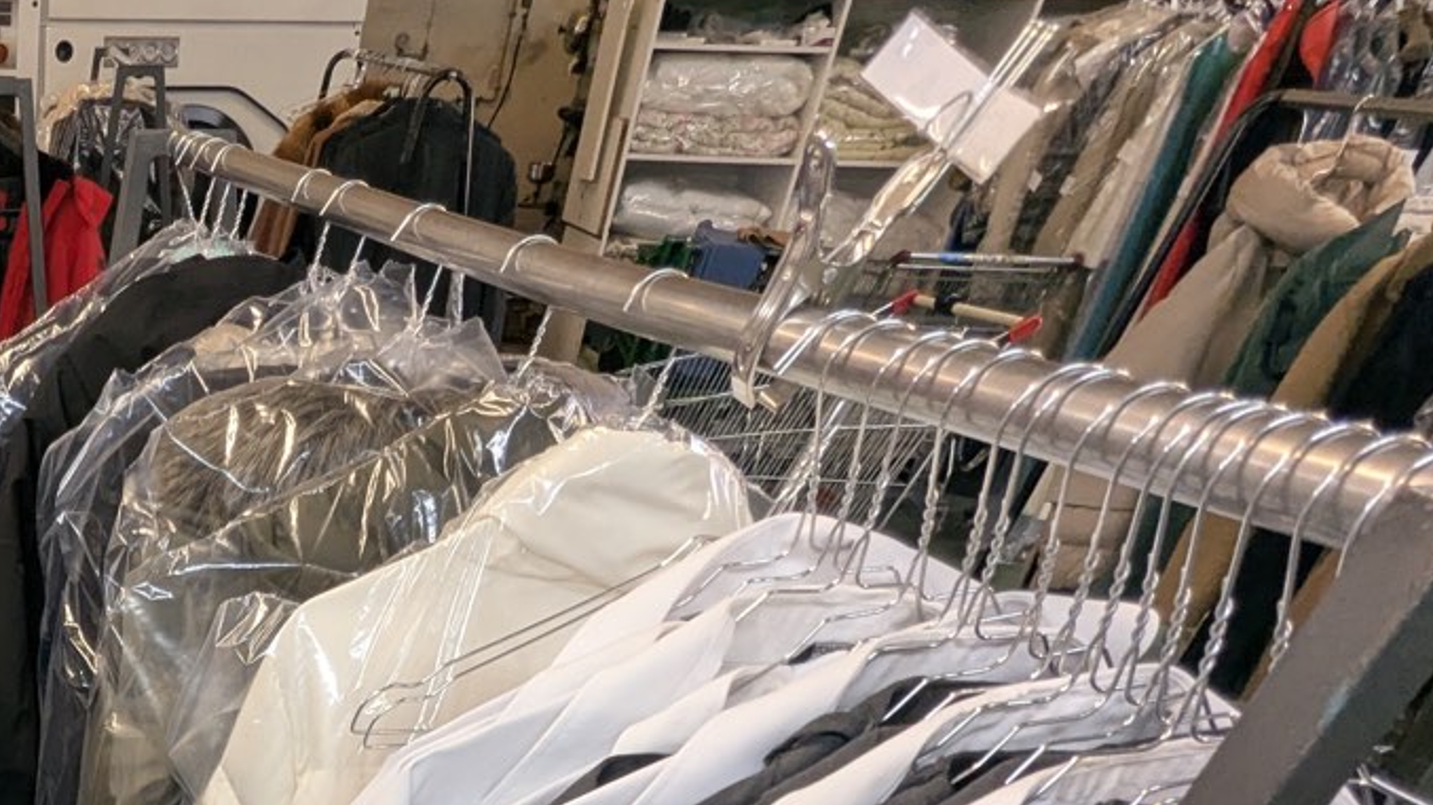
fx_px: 1368
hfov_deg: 46.0
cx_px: -15
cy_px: 1088
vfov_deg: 26.8
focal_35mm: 36
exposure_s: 1/100
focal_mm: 2.35
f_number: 2.2
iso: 197
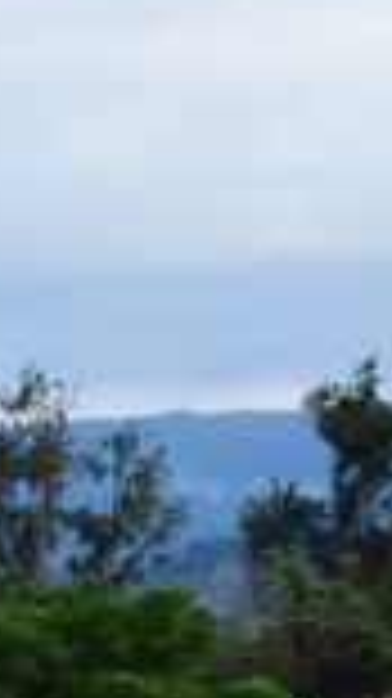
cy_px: 1038
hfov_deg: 3.3
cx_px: 748
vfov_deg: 5.8
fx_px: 6830
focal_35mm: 369
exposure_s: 1/3200
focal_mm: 70
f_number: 14
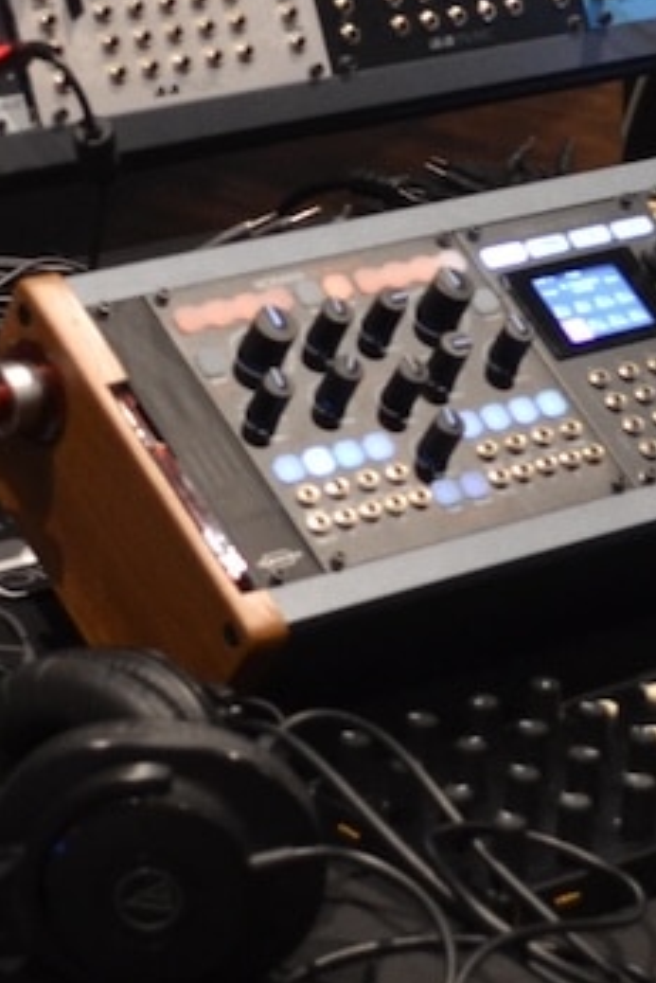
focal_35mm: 143
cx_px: 582
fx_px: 3904
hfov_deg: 9.6
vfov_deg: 14.3
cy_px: 284
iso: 400
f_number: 3.8
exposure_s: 1/15
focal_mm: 22
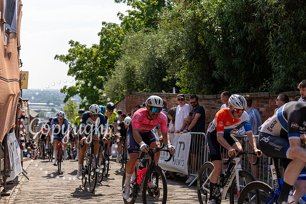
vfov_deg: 22.3
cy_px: 102
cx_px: 153
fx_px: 519
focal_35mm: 61
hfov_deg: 32.9
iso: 160
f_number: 4
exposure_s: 1/1600
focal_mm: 61
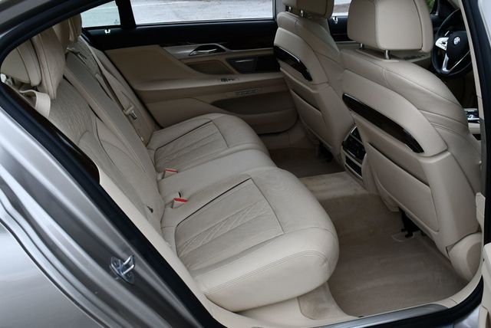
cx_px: 246
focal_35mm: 36
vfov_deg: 36.9
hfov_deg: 53.1
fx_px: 491
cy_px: 164
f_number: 5.6
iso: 280
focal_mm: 18
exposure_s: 1/250
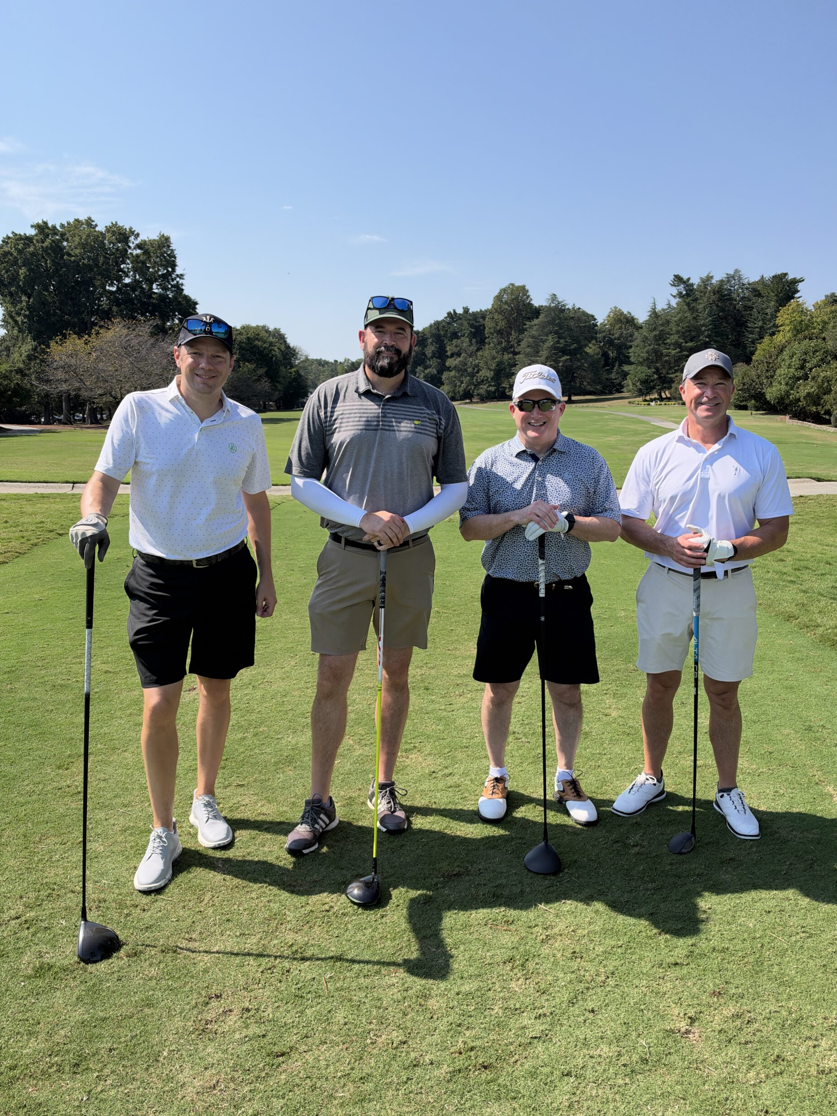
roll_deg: -0.6
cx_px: 431
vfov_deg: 69.4
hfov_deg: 54.9
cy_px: 540
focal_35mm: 25
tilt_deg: -8.8
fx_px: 806
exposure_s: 1/3378
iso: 64
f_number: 1.8
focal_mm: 6.93
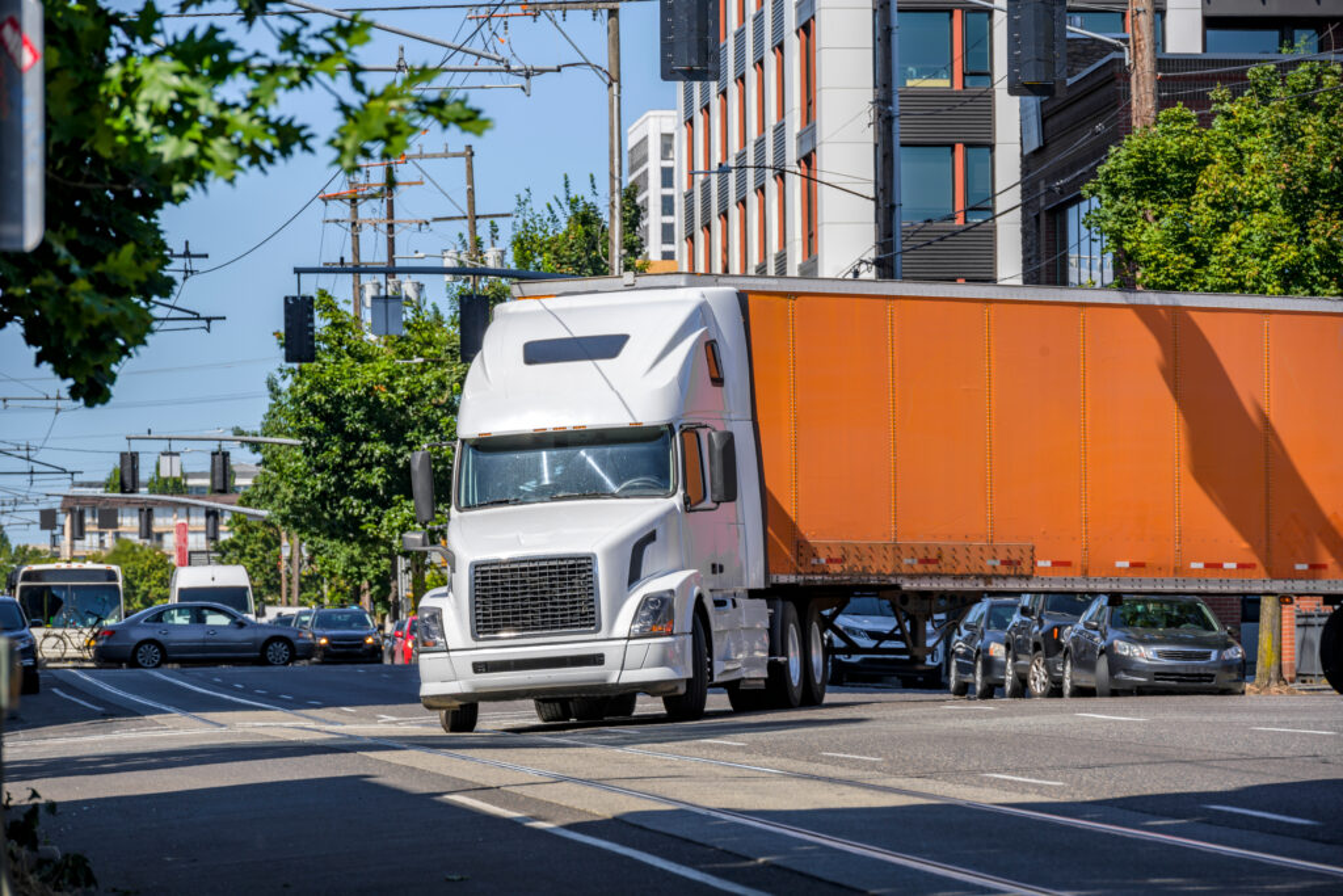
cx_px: 672
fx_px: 7462
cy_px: 448
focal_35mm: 200
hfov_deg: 10.3
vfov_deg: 6.9
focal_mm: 200
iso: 64
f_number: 10
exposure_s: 1/160
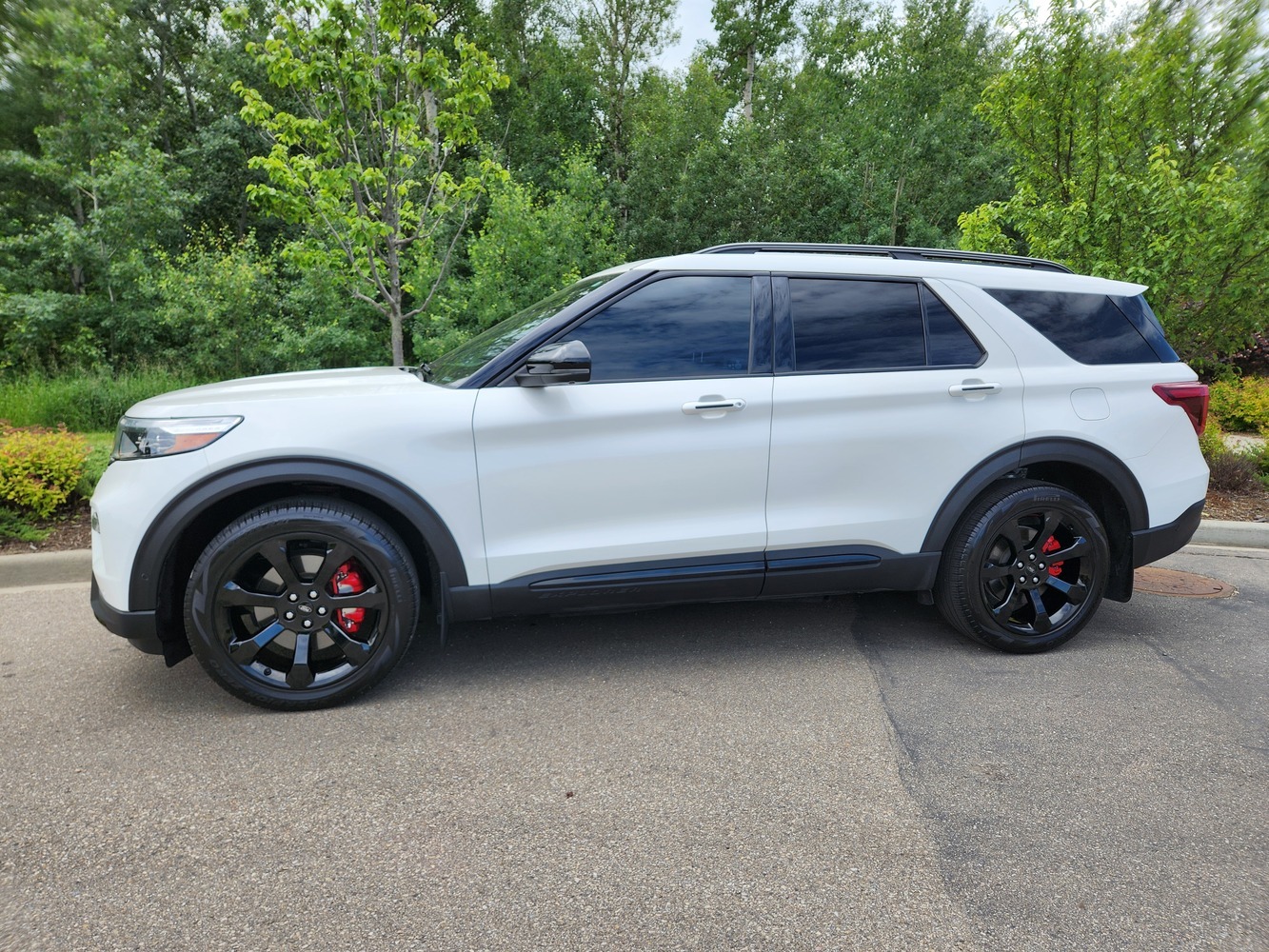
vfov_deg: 58.9
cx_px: 634
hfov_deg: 73.9
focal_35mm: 23
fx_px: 843
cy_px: 476
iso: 20
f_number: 1.8
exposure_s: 1/692
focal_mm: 5.4
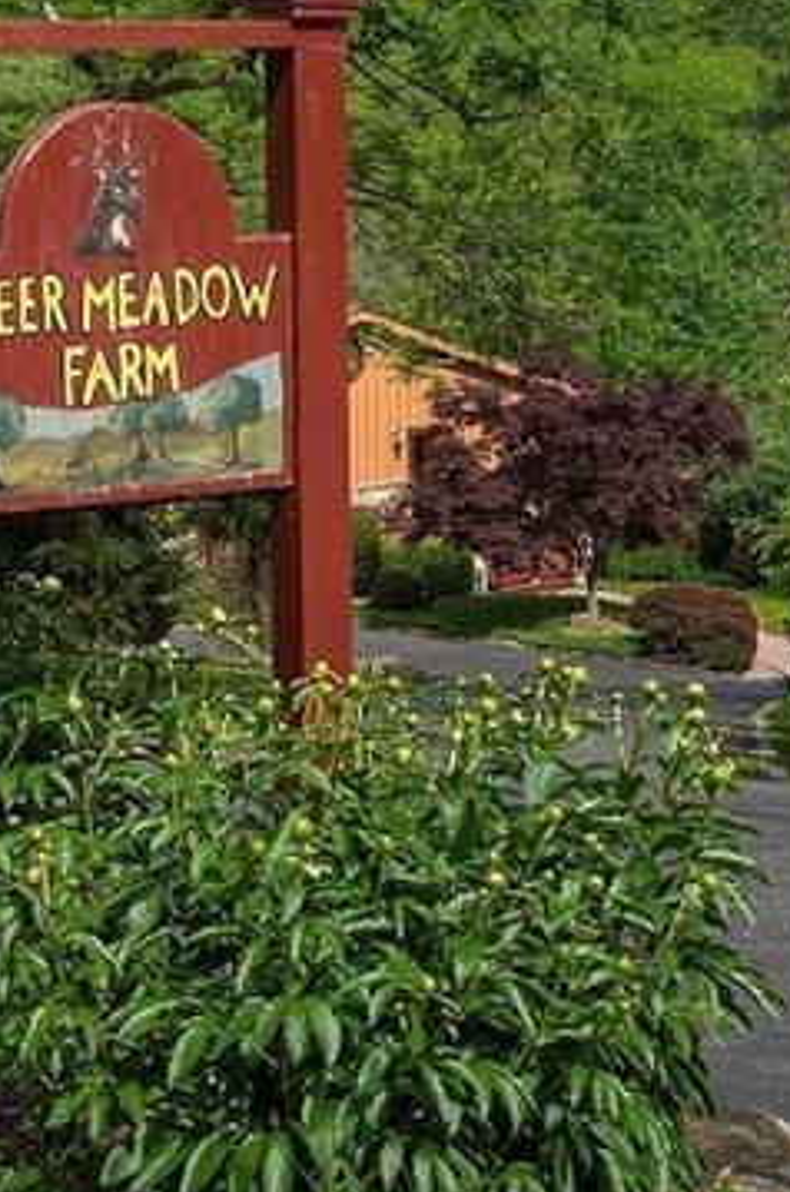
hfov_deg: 11.2
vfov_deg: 16.7
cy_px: 246
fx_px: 4031
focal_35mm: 122
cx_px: 302
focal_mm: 38
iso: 200
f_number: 13
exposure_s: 1/80
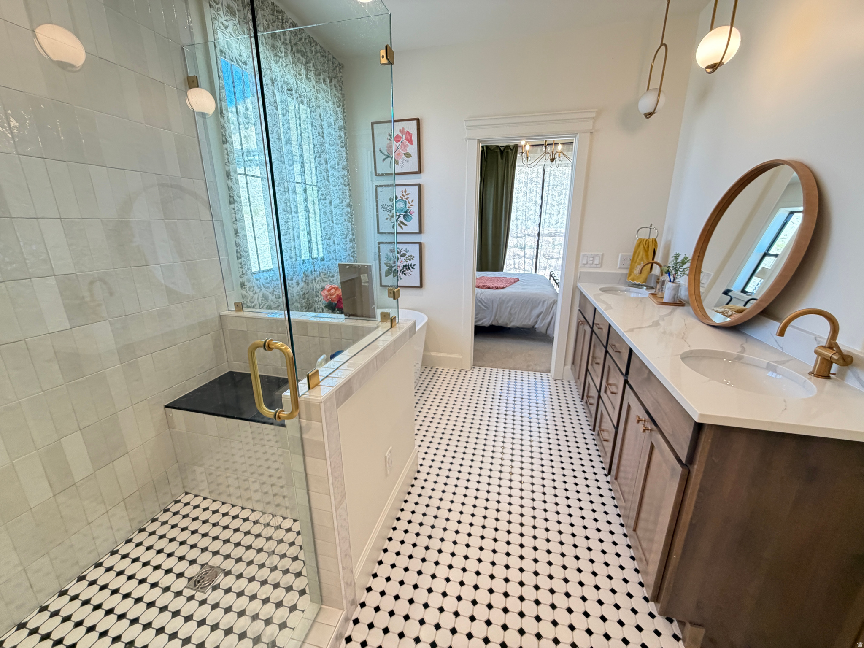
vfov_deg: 85.7
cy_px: 324
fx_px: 349
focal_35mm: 14
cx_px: 432
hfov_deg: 102.1
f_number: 2.2
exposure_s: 1/60
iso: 250
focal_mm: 2.22
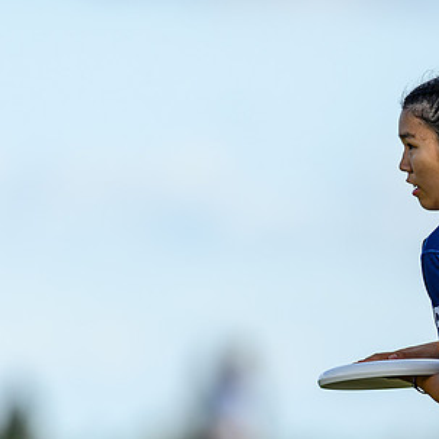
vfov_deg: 2.0
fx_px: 12885
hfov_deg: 2.0
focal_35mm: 898
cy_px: 382
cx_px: 545
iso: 100
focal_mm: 400
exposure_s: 1/2000
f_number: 3.2
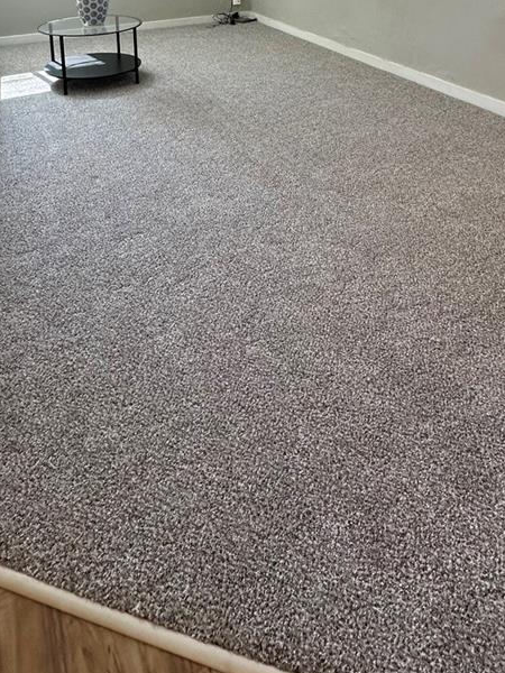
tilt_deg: -10.3
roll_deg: -0.5
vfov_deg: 51.5
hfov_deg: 49.6
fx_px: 545
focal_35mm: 28
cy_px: 8
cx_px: 285
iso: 125
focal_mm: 2.22
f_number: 2.2
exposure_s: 1/120
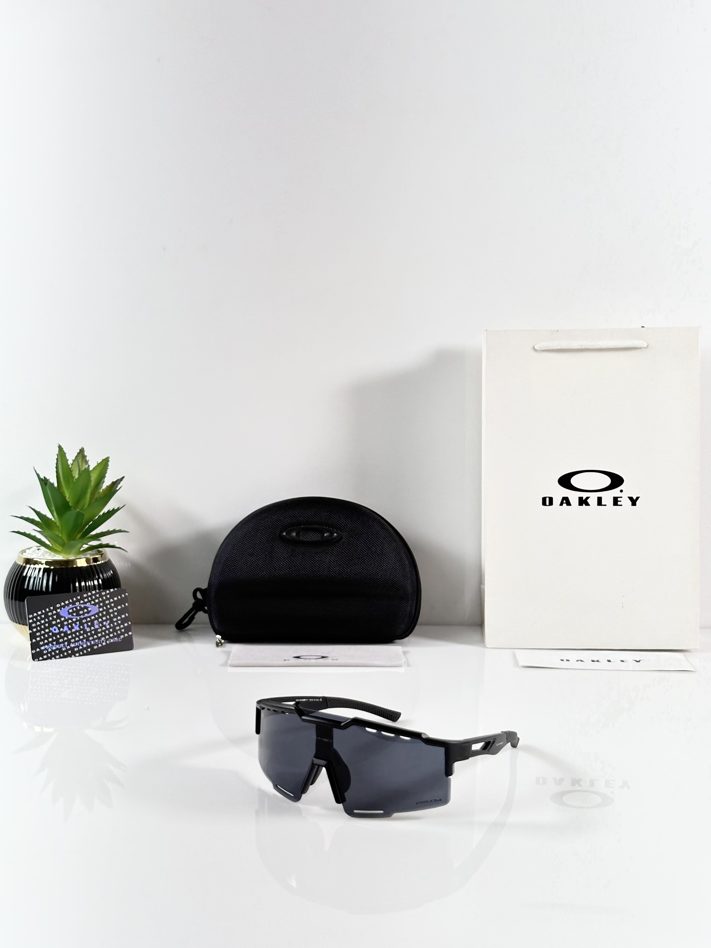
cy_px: 474
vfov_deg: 39.7
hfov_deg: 30.3
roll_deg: -0.3
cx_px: 356
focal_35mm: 48
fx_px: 1315
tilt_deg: -7.8
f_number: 1.78
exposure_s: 1/100
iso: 80
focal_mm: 6.86
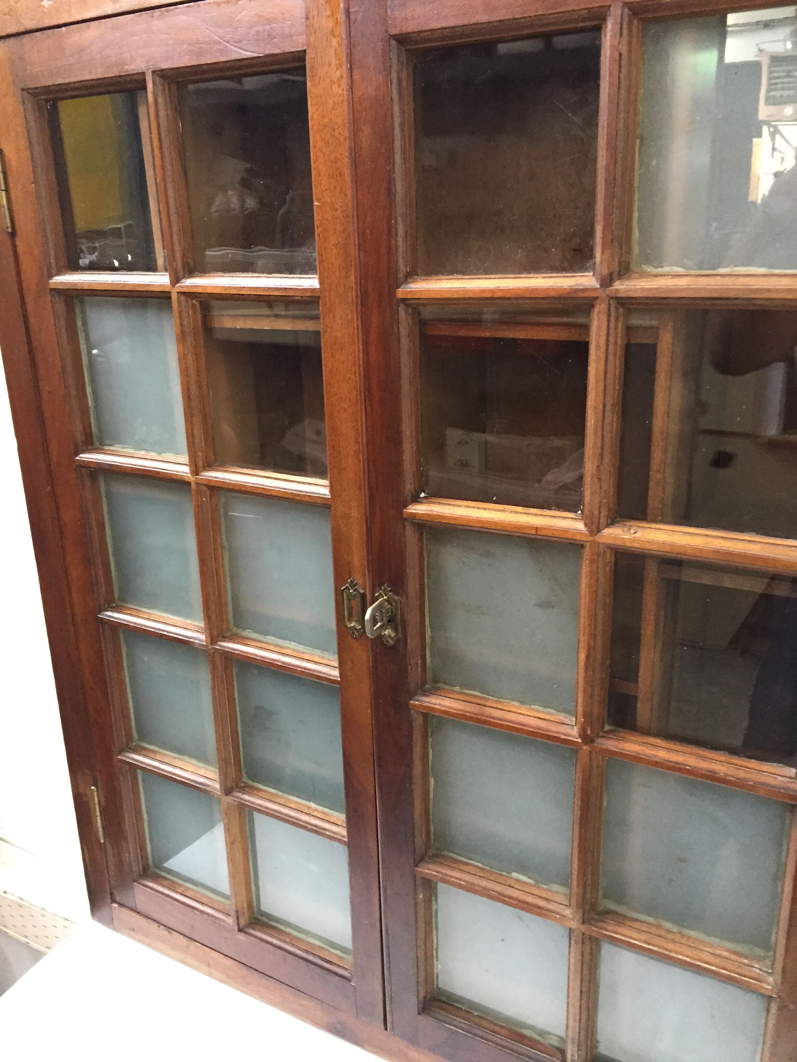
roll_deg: +1.9
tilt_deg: -17.6
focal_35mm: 29
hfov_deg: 48.2
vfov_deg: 61.7
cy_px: 531
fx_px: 890
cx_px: 398
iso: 250
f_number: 2.2
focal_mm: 4.15
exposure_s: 1/25
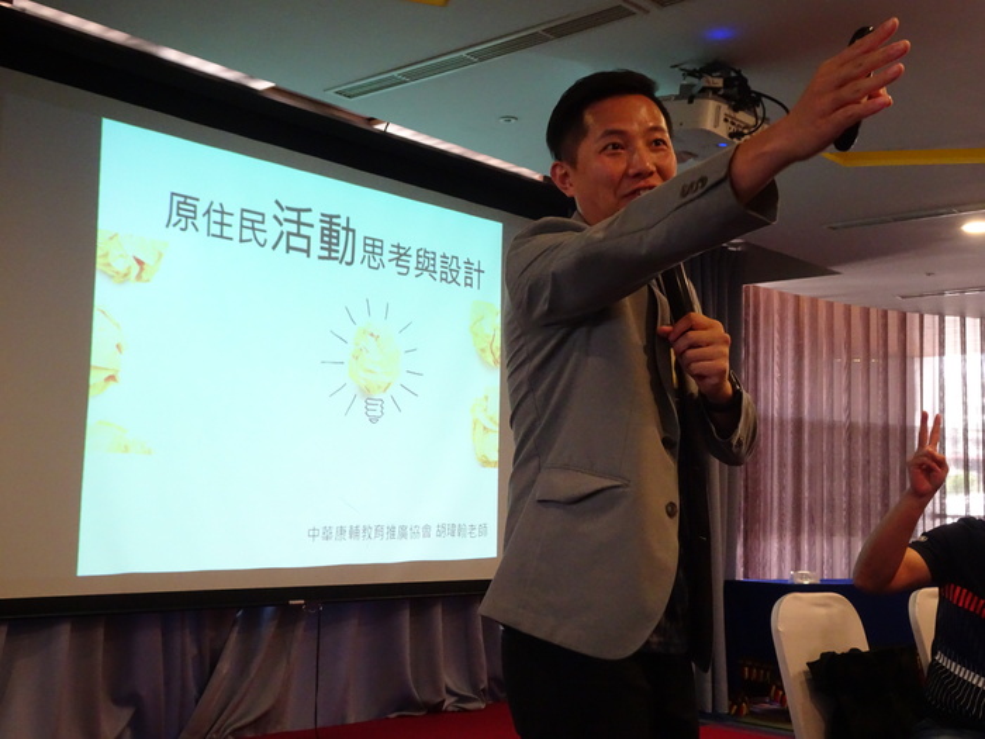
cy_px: 370
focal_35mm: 41
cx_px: 492
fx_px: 1167
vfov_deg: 35.1
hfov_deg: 45.8
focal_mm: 7.05
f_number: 4
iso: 800
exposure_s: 1/40
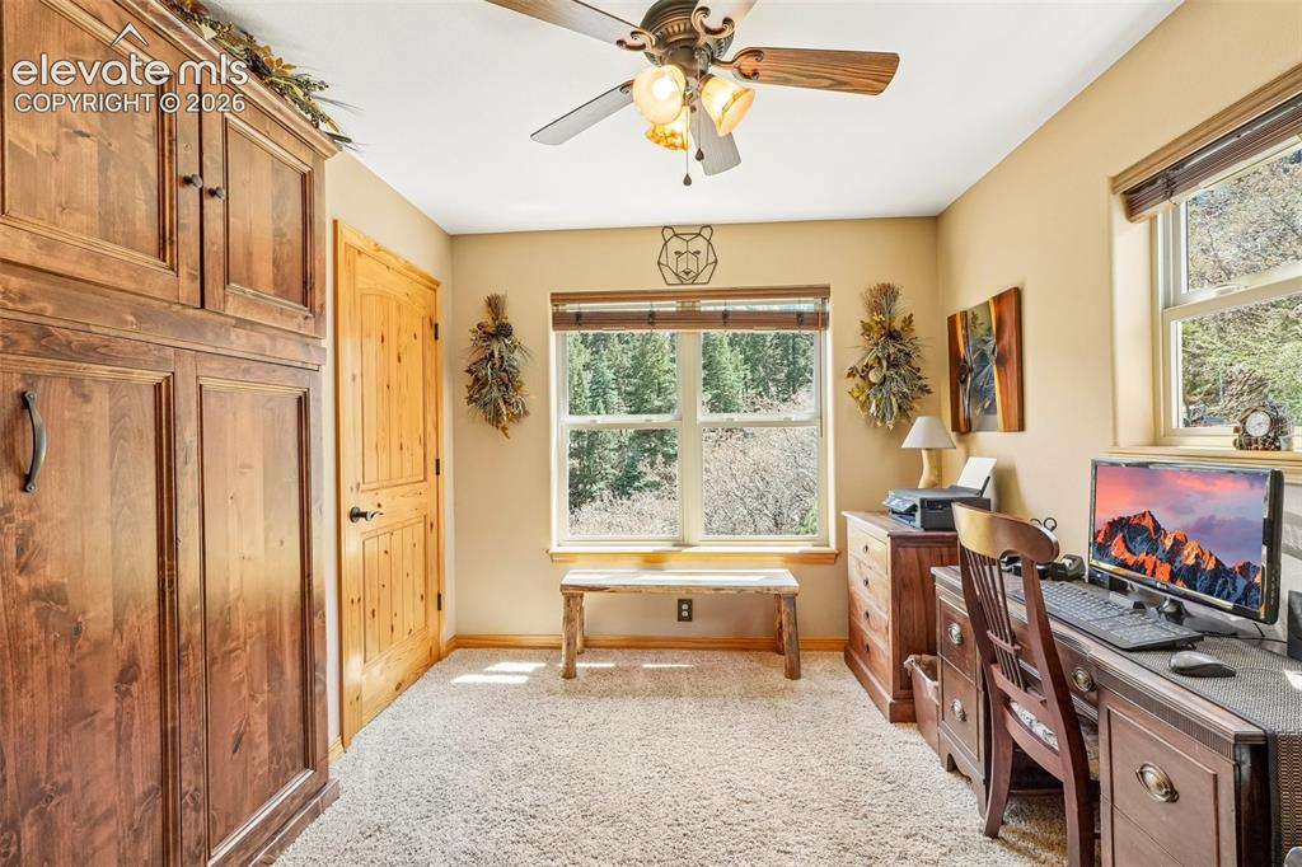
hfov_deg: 98.2
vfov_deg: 75.1
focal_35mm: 16
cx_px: 651
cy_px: 434
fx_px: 564
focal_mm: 10.4
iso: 800
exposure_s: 1/10
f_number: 8
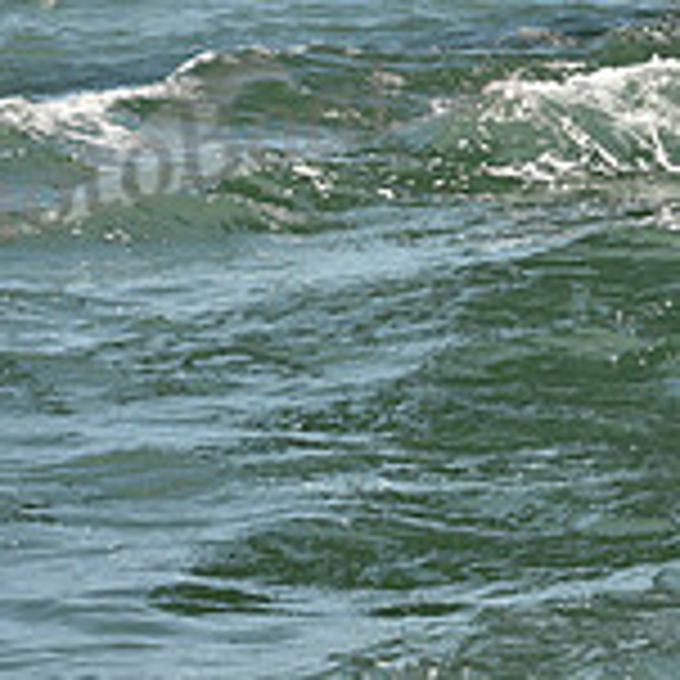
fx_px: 5067
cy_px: -603
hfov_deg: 7.6
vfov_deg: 7.4
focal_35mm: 228
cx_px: 759
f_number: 10
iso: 320
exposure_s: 1/800
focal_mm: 70
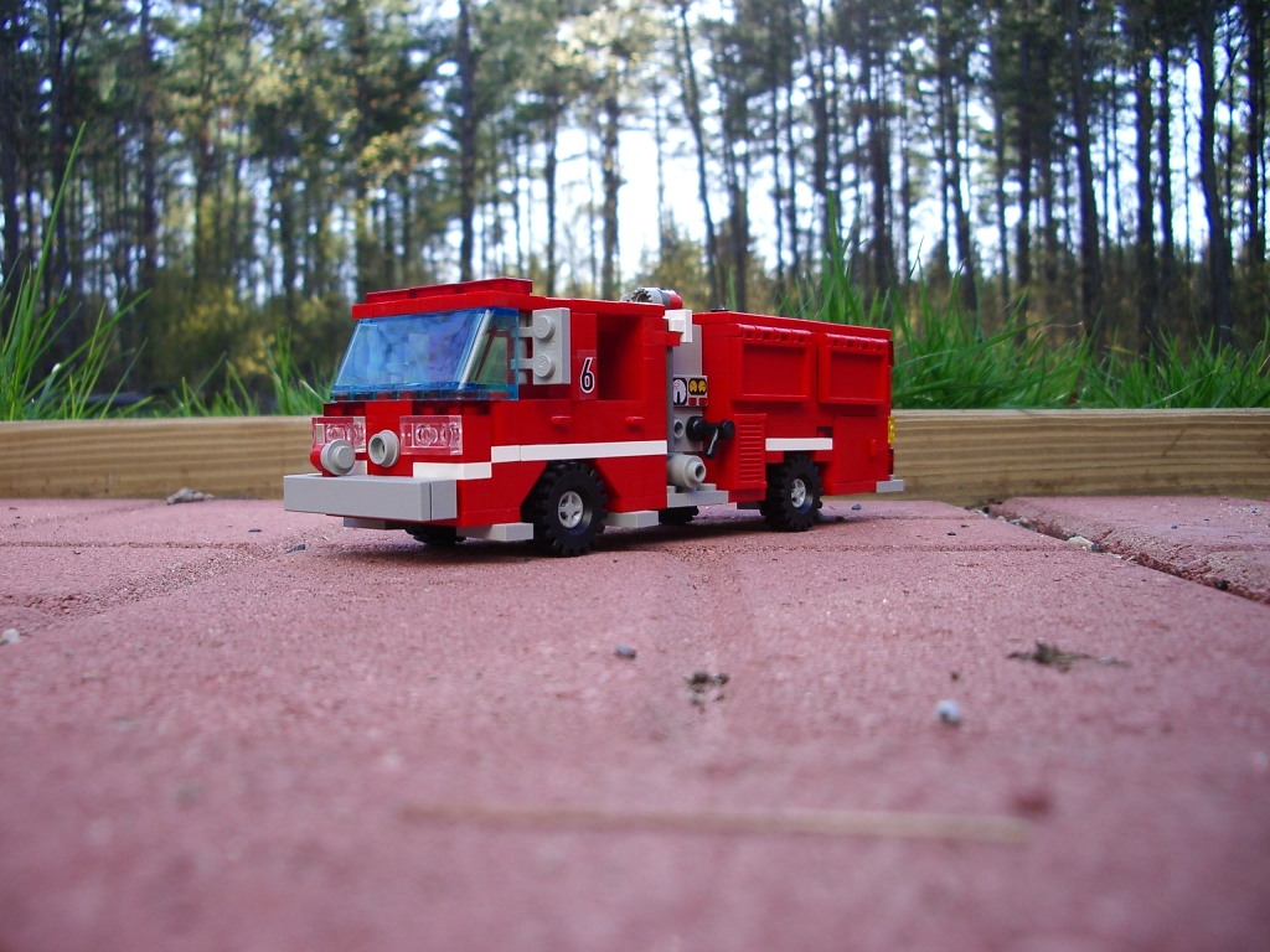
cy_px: 476
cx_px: 635
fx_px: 1284
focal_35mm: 35
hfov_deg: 52.6
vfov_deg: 40.7
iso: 80
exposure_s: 1/160
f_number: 2.6
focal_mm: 5.8
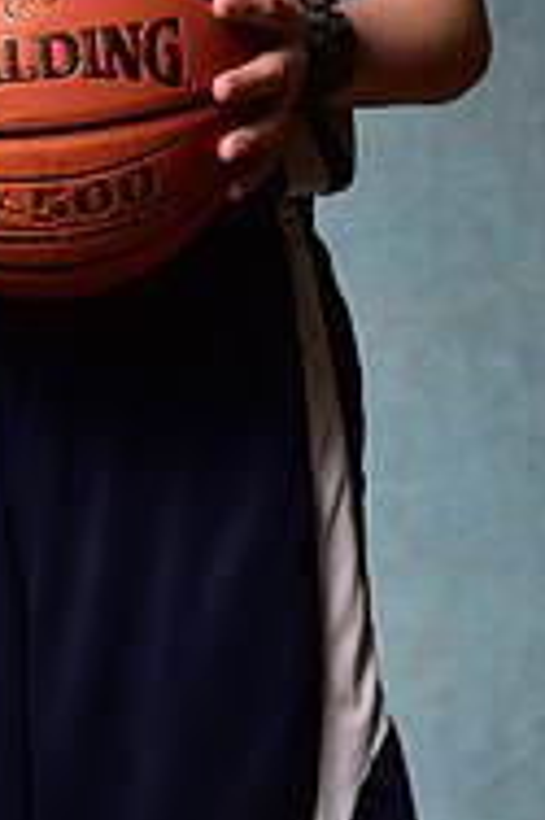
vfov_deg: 9.4
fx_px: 4914
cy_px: -253
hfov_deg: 6.3
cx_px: 11
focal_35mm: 216
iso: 100
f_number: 5
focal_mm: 70
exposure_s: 1/200
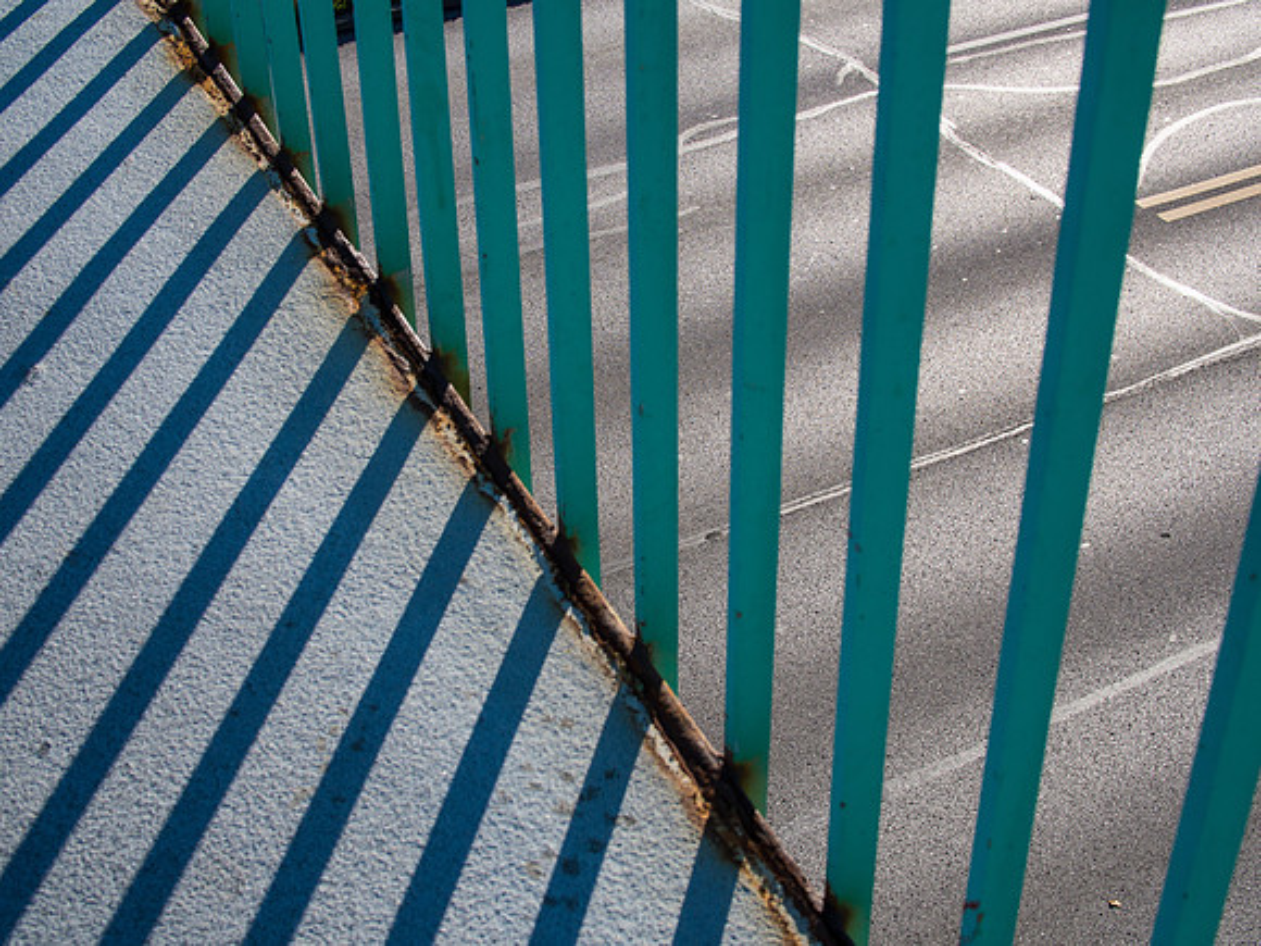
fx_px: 1821
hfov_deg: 38.2
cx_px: 630
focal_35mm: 50
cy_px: 473
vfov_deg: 29.1
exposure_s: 1/400
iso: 200
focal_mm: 25
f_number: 8
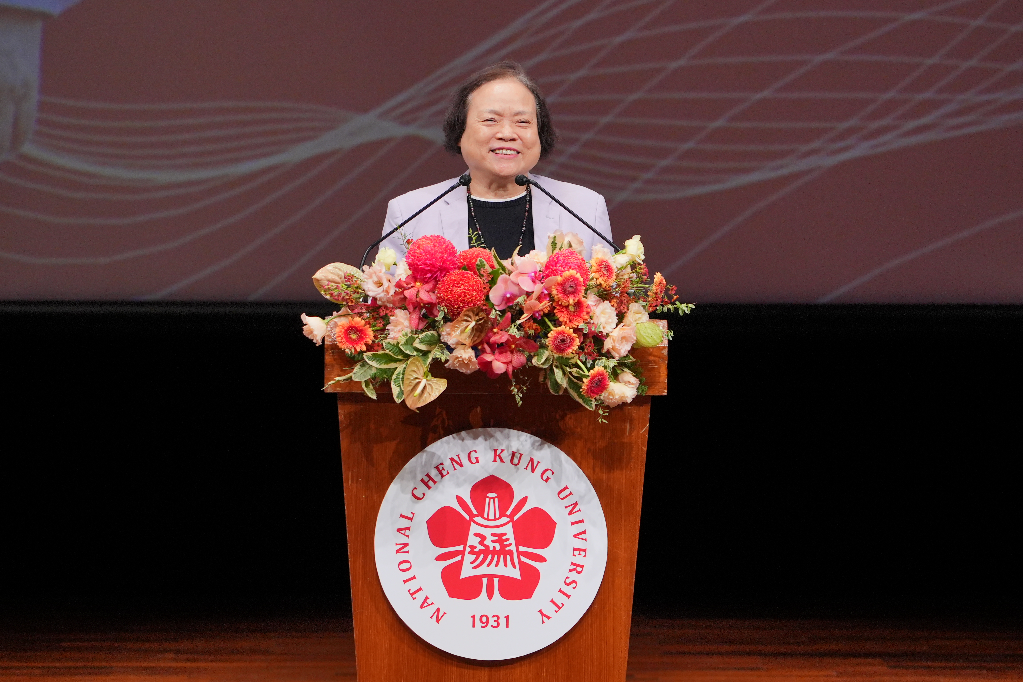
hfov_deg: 8.9
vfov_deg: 5.9
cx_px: 512
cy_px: 341
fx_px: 6564
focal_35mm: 231
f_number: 4
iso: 1600
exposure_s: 1/500
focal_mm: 154
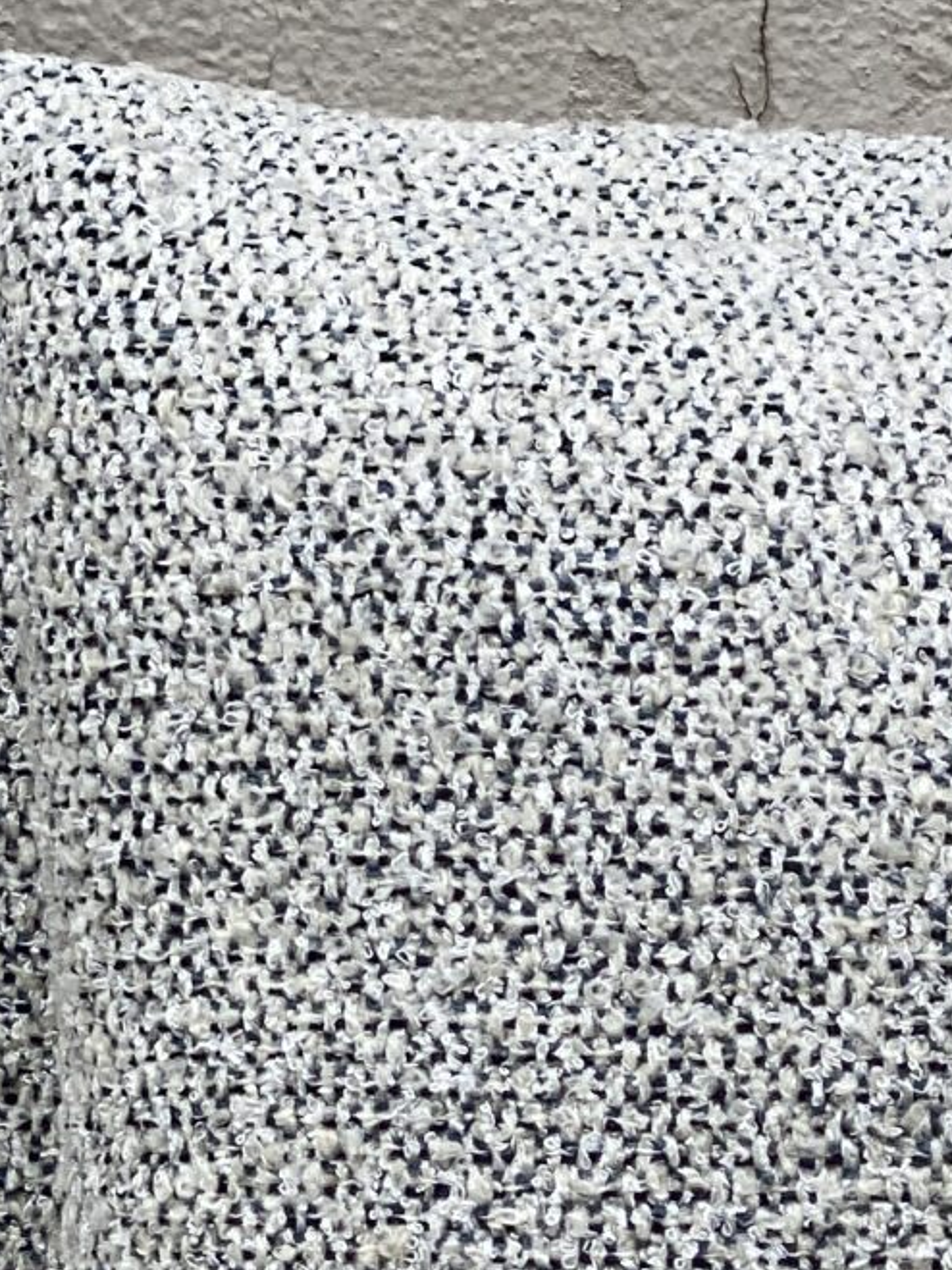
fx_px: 7410
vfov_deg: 9.7
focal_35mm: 202
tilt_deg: -18.7
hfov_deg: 7.2
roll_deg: +1.9
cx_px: 1374
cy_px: 1470
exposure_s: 1/123
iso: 20
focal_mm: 6
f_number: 2
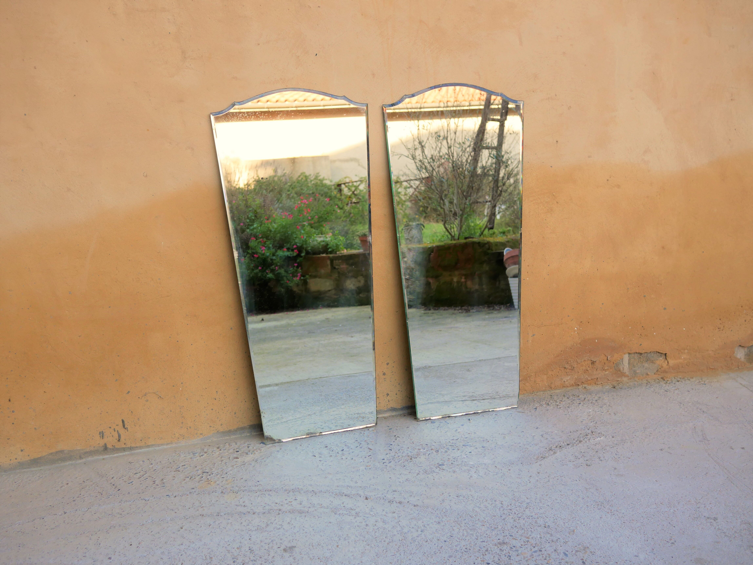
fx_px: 870
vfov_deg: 36.0
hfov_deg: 46.8
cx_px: 376
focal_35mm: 40
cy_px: 282
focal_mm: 20
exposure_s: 1/320
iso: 200
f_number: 3.2
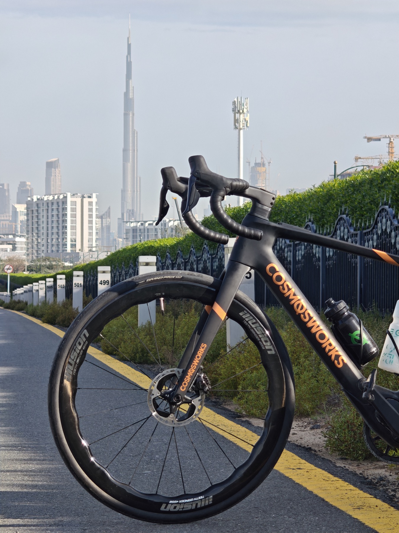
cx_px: 200
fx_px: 1844
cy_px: 266
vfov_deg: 16.4
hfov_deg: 12.3
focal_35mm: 120
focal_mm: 9
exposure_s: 1/524
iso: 50
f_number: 2
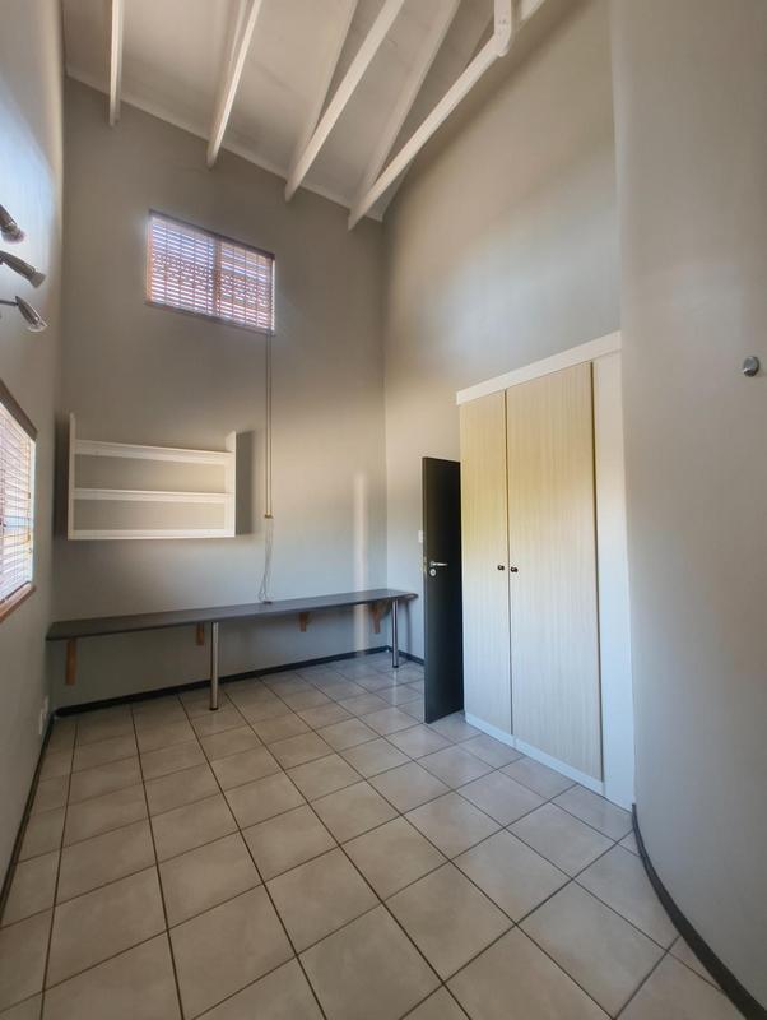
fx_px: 413
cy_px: 510
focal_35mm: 14
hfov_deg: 85.8
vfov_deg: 102.0
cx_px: 384
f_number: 2.2
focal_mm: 2.15
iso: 1371
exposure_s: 1/50
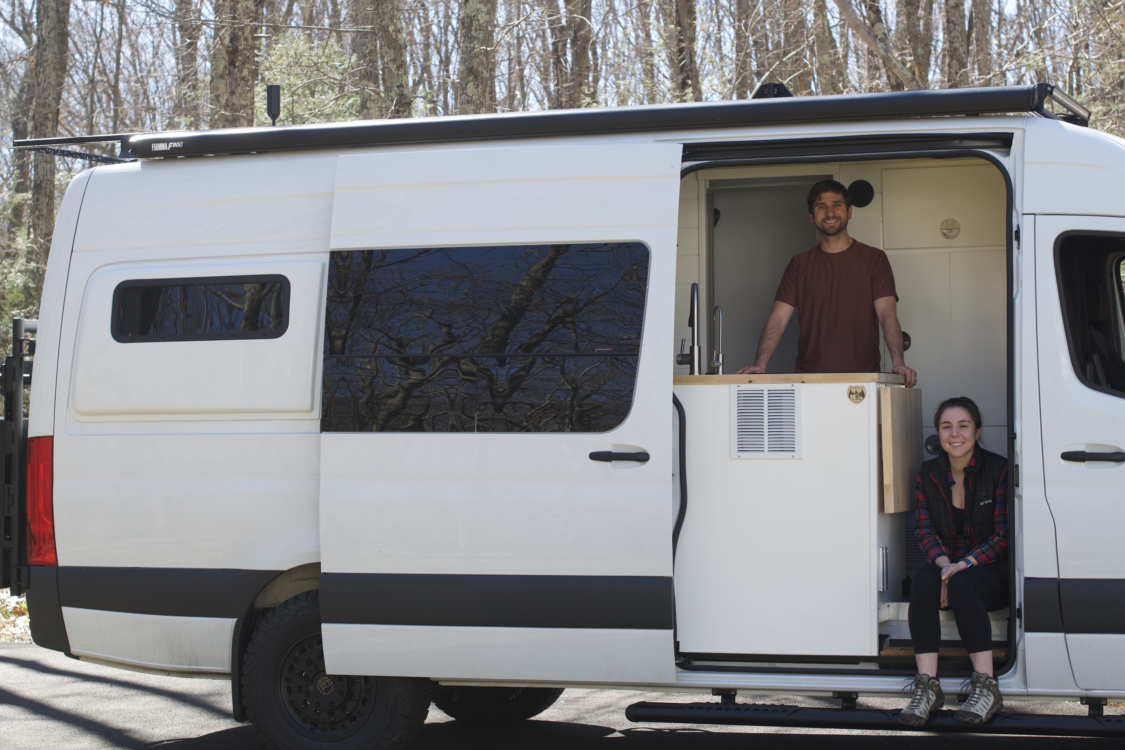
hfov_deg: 27.0
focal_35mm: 75
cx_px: 562
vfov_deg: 18.2
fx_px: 2344
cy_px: 375
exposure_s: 1/160
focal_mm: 50
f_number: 6.3
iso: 100
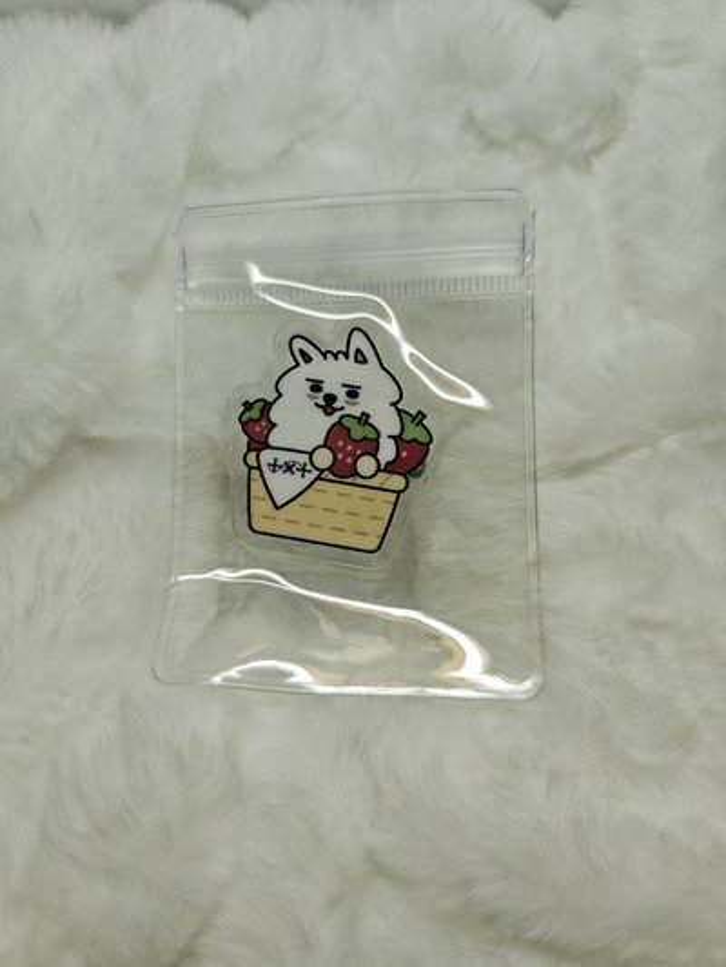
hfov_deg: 58.9
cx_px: 363
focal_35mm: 23
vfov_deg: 73.9
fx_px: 643
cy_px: 484
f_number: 1.7
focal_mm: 6.3
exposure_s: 1/120
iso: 100
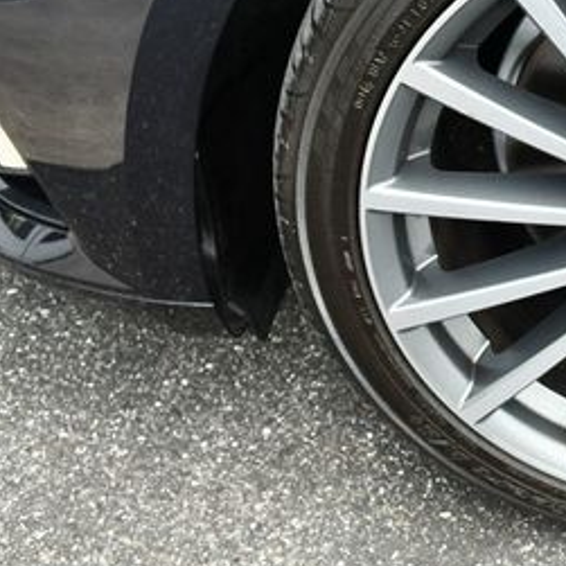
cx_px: 681
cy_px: 142
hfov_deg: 20.7
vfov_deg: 22.0
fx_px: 1443
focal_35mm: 78
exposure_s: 1/250
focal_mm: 18
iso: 400
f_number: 4
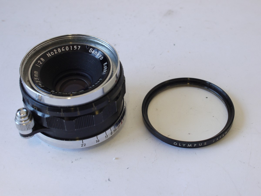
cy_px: 98
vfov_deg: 24.4
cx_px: 130
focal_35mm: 60
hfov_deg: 32.2
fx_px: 452
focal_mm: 30
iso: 400
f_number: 8
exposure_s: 1/25
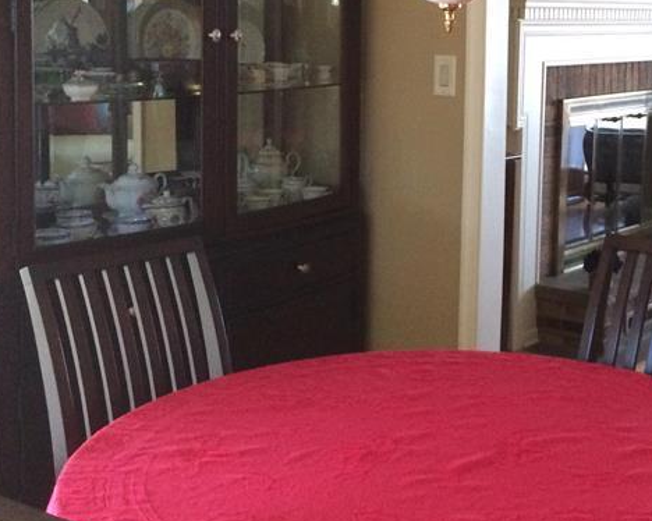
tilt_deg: -4.7
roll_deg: -0.1
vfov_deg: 24.2
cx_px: 538
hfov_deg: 29.7
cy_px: 106
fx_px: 1196
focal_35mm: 62
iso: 320
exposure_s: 1/30
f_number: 2.2
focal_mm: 4.15
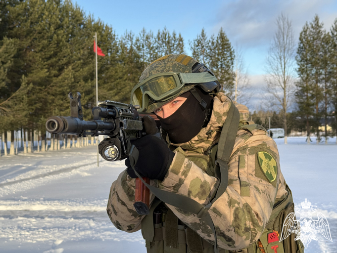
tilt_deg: -0.8
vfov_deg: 30.3
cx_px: 168
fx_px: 467
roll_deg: +1.3
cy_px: 126
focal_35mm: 48
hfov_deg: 39.7
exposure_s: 1/1456
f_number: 1.78
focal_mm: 6.76
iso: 64
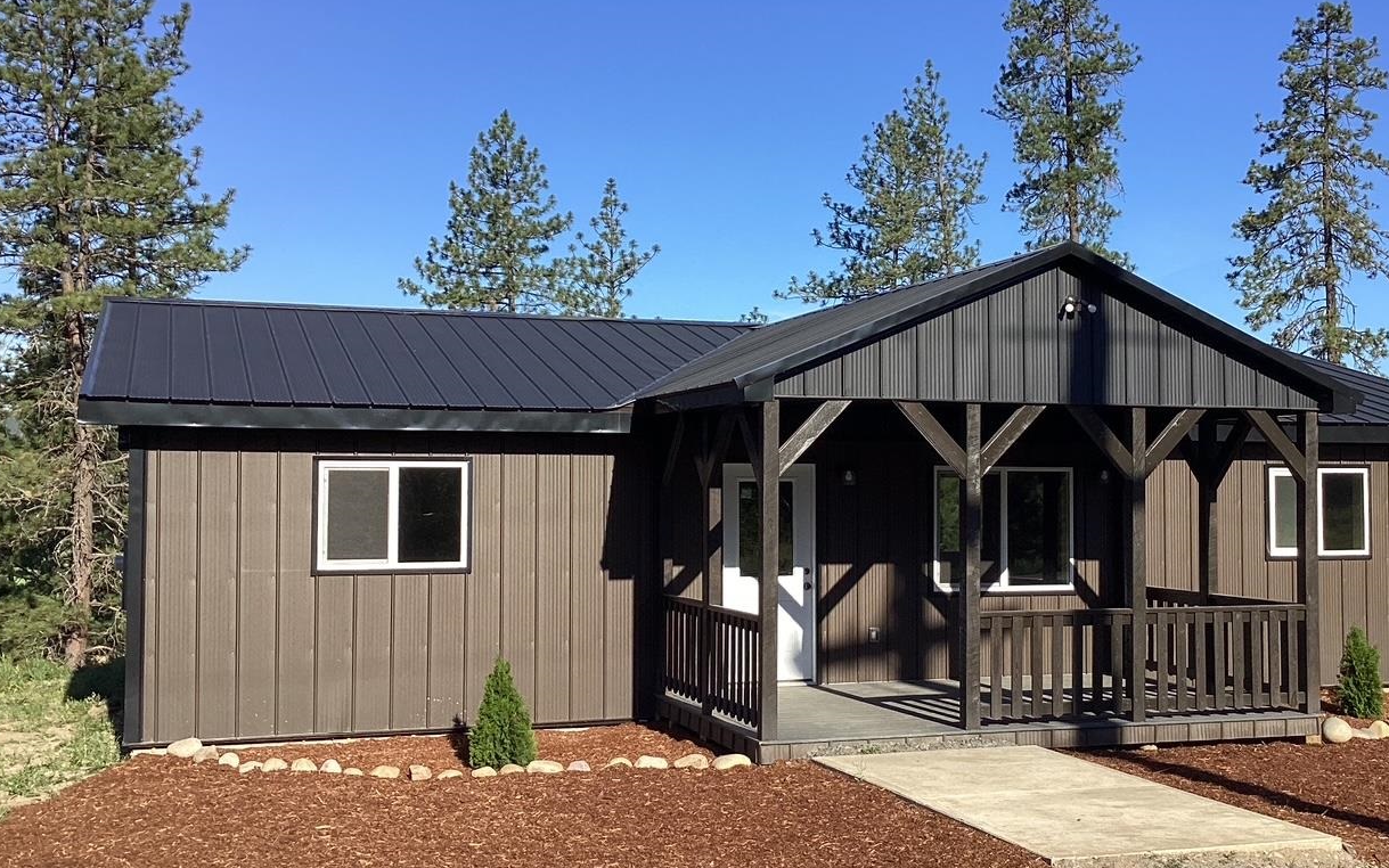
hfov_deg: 45.1
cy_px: 435
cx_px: 826
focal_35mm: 44
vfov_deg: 29.2
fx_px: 1666
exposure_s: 1/994
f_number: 2.4
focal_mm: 3.3
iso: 25
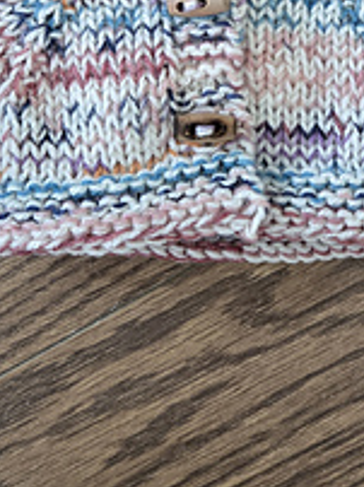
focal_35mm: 57
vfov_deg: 31.2
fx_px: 801
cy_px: -5
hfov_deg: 25.6
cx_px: 217
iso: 800
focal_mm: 5.4
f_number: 1.8
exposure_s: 1/120
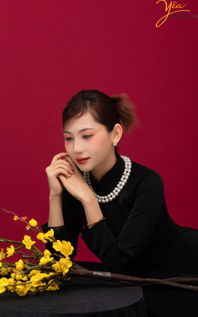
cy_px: 157
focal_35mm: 54
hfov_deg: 24.0
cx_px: 99
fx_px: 466
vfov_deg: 37.5
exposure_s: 1/160
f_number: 8
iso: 200
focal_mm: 52
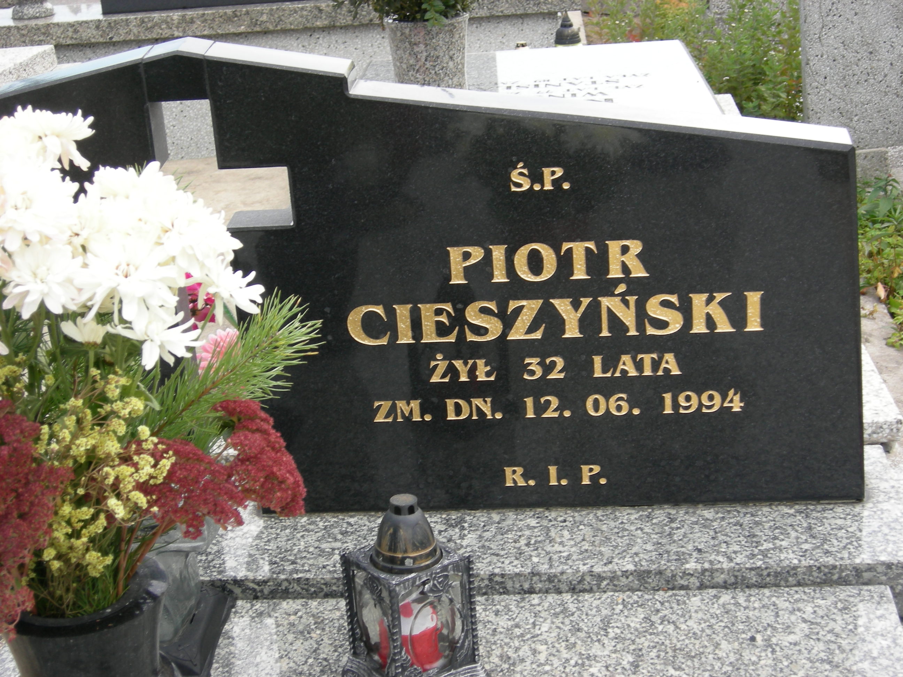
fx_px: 1722
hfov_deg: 29.4
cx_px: 452
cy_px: 338
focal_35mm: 66
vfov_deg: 22.3
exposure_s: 1/99
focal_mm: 13.7
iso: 64
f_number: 3.9
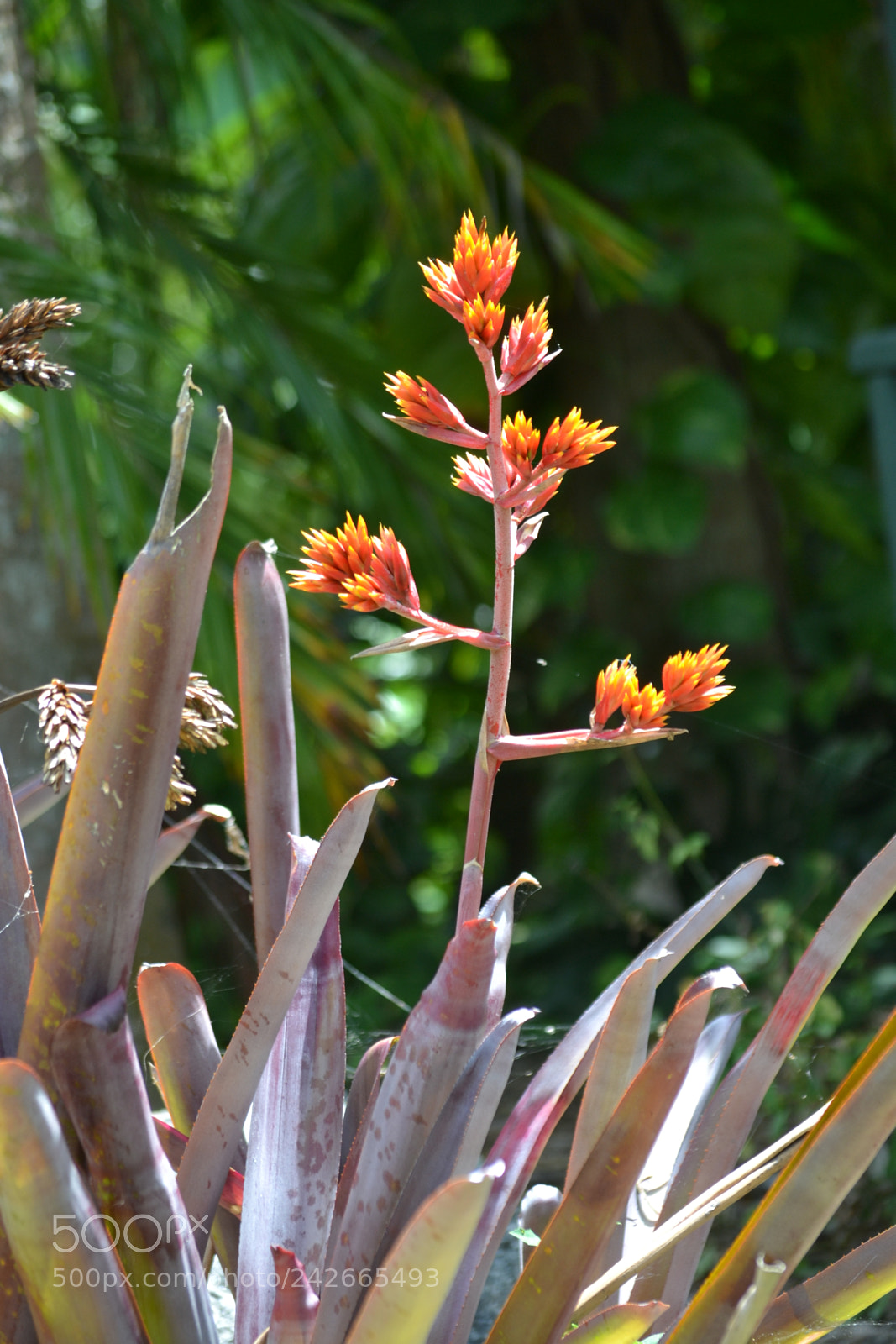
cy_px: 672
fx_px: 5710
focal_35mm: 153
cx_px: 448
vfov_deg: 13.4
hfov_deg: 9.0
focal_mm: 102
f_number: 5.6
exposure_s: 1/125
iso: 180
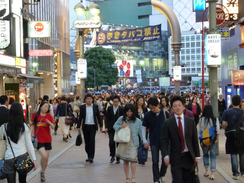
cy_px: 92
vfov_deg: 17.8
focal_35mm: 83
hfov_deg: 23.6
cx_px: 122
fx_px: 585
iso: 800
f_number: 4.2
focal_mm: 13.7
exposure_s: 1/30
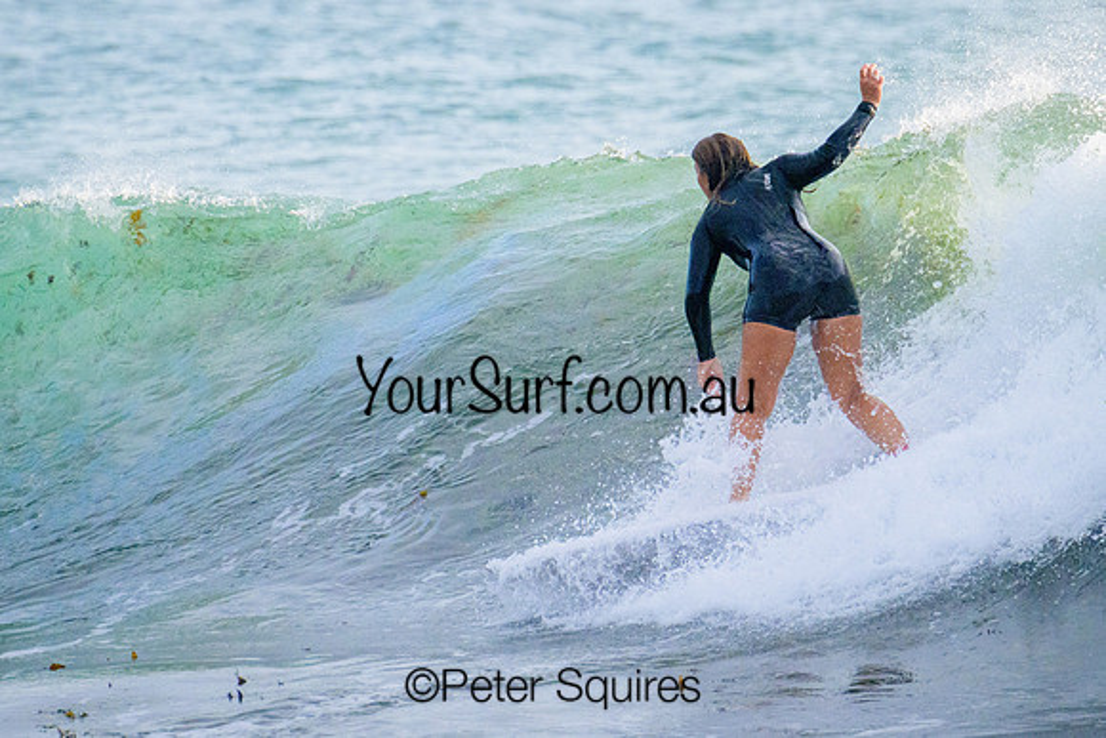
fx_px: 33670
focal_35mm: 1096
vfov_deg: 1.3
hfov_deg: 1.9
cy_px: 308
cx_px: 577
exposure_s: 1/2000
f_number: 13
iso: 3200
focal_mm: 800
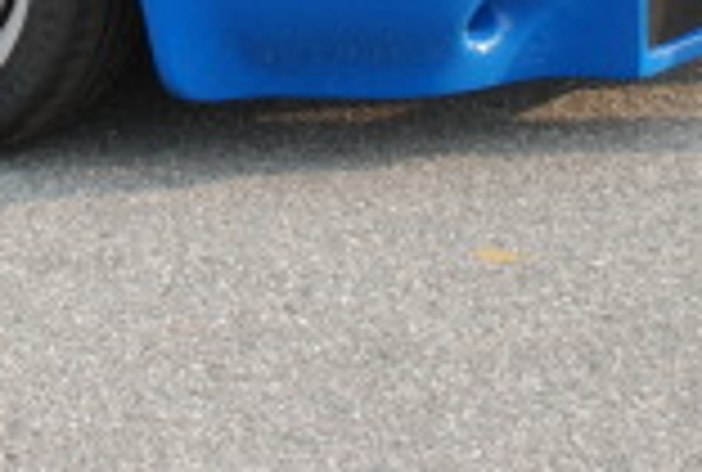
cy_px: -450
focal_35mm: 233
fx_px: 4557
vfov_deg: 5.8
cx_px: -209
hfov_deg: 8.7
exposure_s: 1/100
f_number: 5
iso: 100
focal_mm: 38
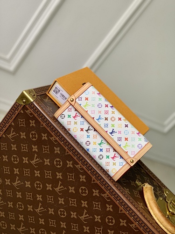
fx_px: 351
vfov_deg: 36.8
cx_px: 88
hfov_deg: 28.0
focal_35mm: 52
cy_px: 117
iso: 32
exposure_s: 1/122
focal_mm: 6
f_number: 2.4
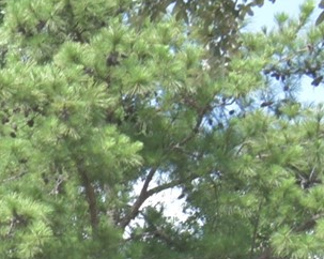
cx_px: -517
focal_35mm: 202
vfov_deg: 7.4
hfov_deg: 8.5
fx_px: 1936
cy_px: 509
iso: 250
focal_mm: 20
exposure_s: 1/125
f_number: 9
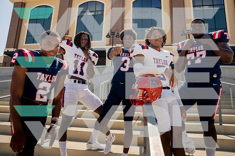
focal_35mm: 24
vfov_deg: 53.2
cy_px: 78
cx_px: 118
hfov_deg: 73.7
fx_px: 157
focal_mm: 24
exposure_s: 1/320
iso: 100
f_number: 7.1
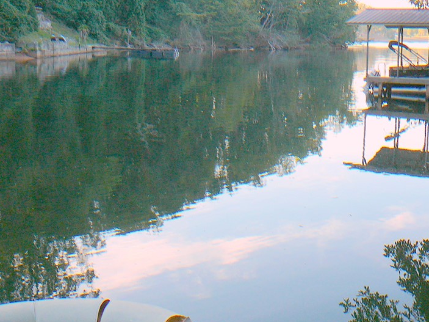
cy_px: 164
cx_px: 289
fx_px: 632
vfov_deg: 28.6
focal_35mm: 51
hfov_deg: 37.1
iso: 80
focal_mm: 5.2
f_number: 2.8
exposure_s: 1/125
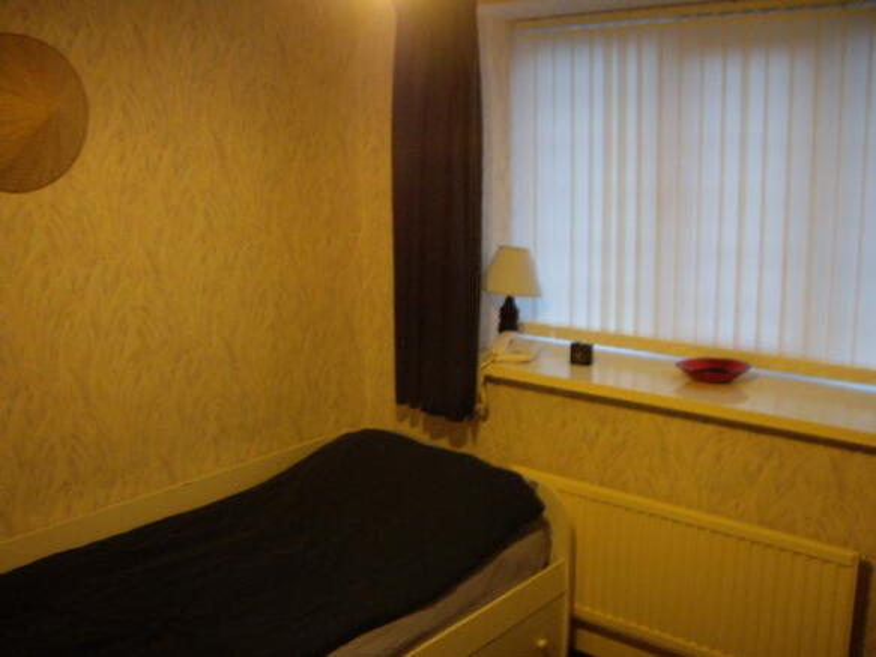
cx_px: 438
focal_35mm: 38
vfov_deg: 37.7
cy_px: 328
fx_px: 961
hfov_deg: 49.0
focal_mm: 6.2
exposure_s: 1/8
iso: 200
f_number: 2.7
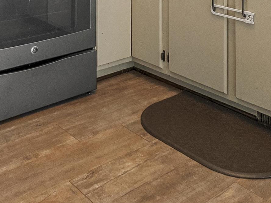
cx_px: 146
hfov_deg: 38.2
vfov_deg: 24.1
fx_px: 392
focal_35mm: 50
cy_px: -86
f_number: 5.6
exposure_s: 1/20
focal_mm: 10
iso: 400
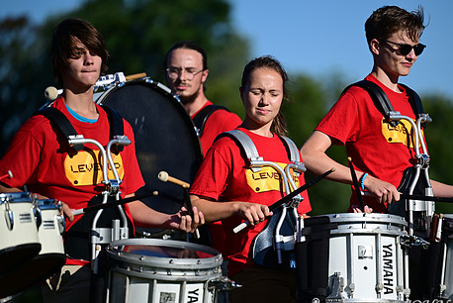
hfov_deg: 8.1
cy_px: 180
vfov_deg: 5.4
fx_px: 3185
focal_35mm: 253
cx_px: 271
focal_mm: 200
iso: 80
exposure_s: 1/2000
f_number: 2.8
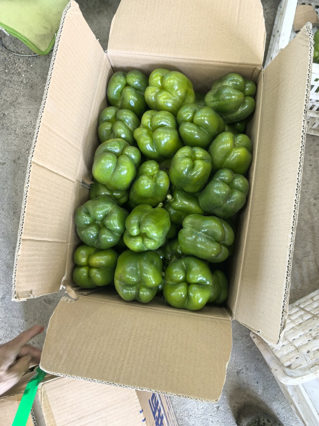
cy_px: 213
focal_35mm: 27
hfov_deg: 51.3
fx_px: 332
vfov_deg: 65.3
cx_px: 160
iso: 250
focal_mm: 5.75
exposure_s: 1/100
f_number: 2
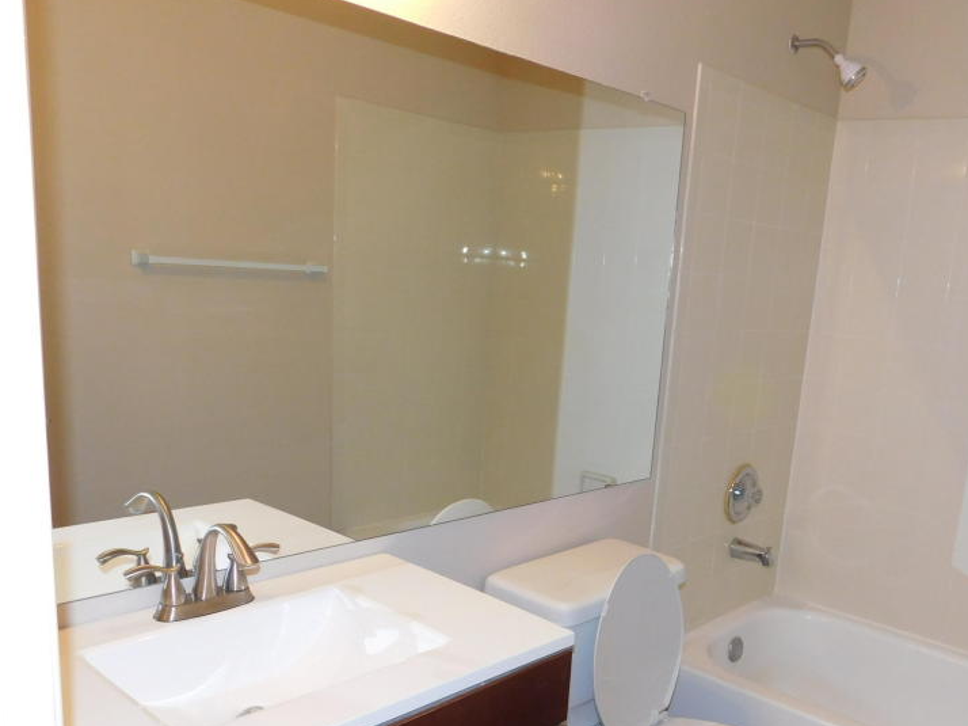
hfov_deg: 54.8
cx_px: 594
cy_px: 482
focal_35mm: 33
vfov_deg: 42.4
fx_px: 923
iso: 200
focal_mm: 4
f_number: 3
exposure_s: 1/30
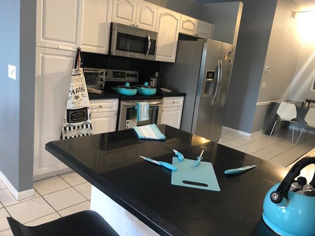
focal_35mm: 28
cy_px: 118
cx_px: 158
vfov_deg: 49.7
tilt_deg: -12.3
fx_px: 255
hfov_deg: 63.4
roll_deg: -7.1
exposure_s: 1/15
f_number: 1.8
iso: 80
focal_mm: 4
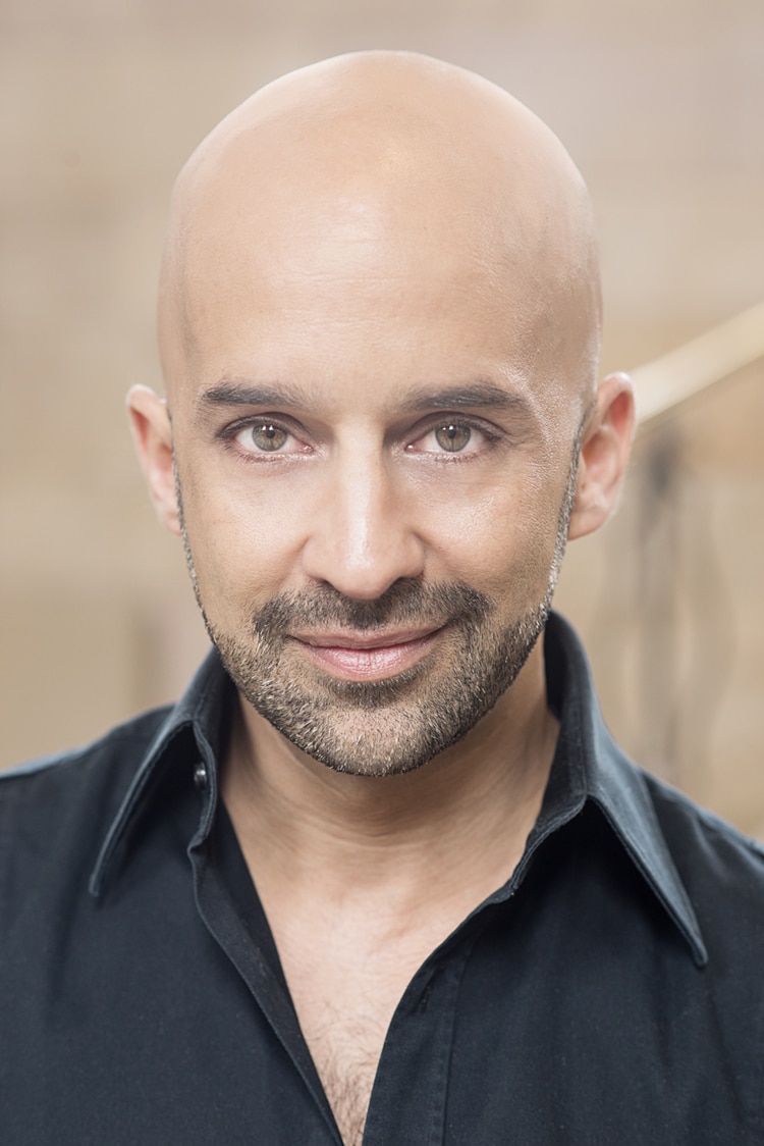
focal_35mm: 85
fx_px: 2704
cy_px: 573
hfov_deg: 16.1
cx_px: 382
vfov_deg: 23.9
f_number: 4.5
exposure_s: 1/100
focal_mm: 85
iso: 500
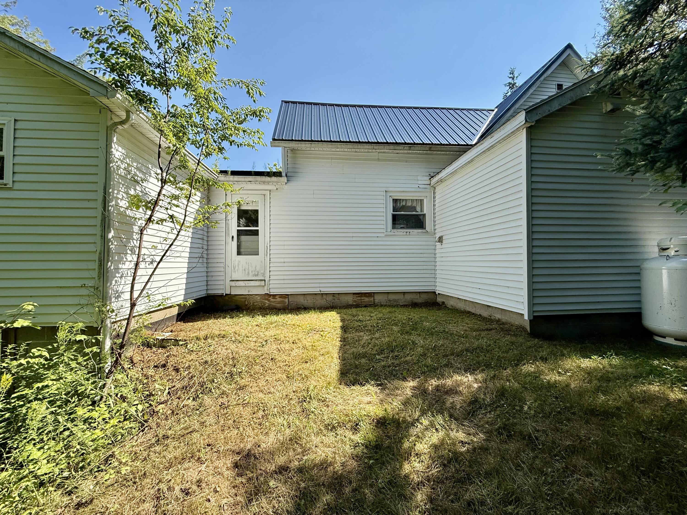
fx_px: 278
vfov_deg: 85.7
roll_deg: +0.4
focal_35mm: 14
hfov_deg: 102.1
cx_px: 344
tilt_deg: +1.4
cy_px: 258
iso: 64
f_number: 2.2
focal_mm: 2.22
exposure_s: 1/942
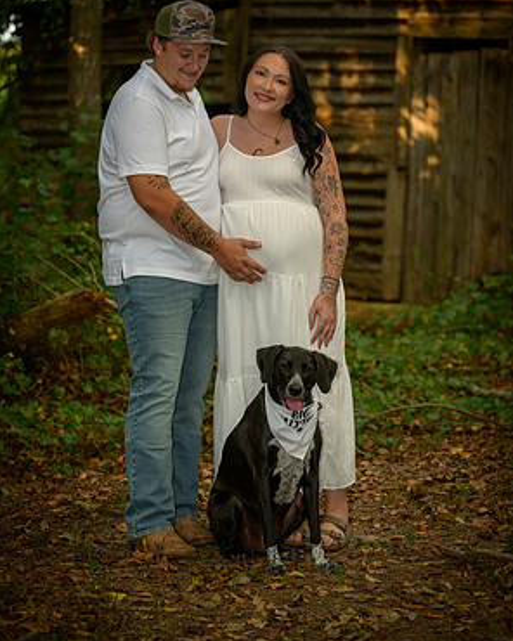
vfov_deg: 16.0
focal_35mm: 120
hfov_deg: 12.9
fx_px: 2277
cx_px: 258
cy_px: 288
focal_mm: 105
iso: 200
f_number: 3.3
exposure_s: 1/60
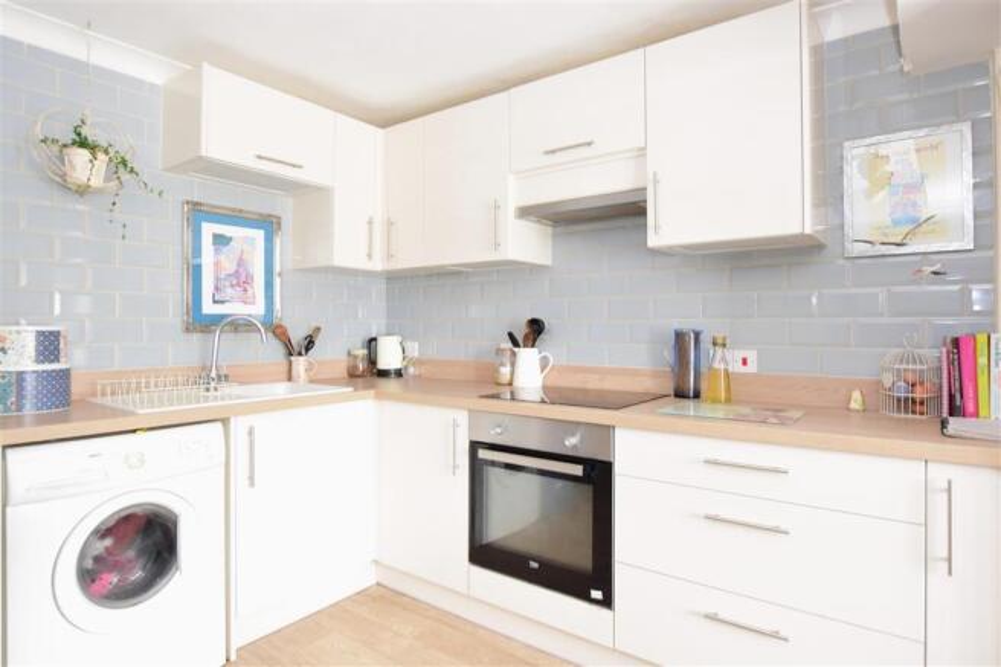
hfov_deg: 85.4
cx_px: 500
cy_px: 334
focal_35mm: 20
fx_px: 542
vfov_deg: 63.2
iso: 400
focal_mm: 13
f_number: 5.6
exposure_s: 1/3
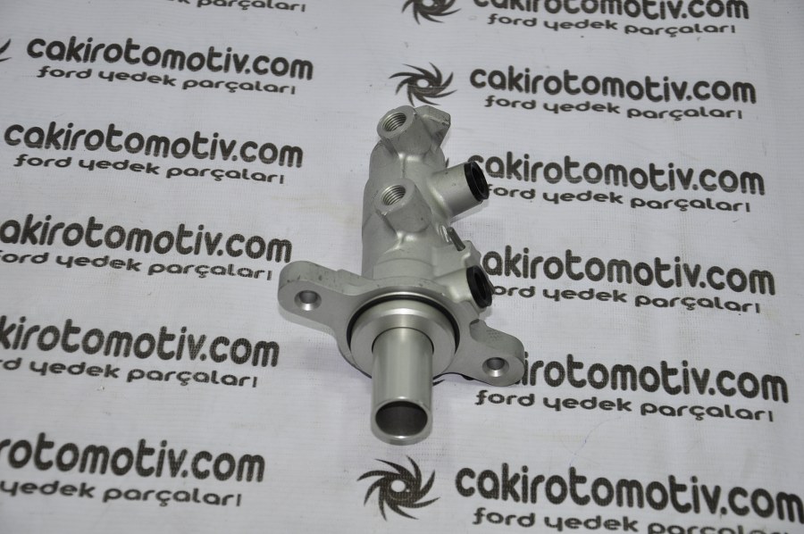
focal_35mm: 87
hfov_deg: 23.4
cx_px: 402
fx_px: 1941
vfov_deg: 15.7
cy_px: 267
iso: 200
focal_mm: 58
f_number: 5
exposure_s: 1/60
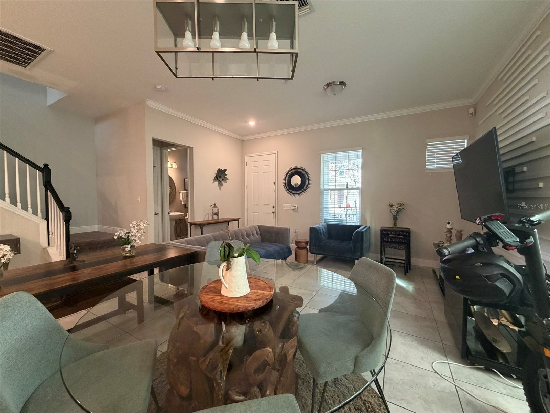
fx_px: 222
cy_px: 206
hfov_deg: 102.1
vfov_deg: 85.7
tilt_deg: -2.7
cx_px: 275
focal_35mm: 14
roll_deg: -0.1
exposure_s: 1/60
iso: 320
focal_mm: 2.22
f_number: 2.2
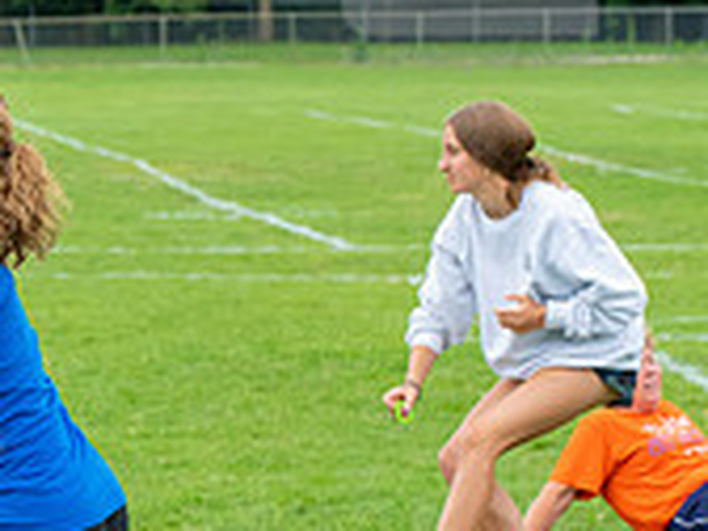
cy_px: 504
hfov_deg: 6.4
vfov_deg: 4.9
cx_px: -126
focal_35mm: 306
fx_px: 6259
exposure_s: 1/1000
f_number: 5.6
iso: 1250
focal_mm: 92
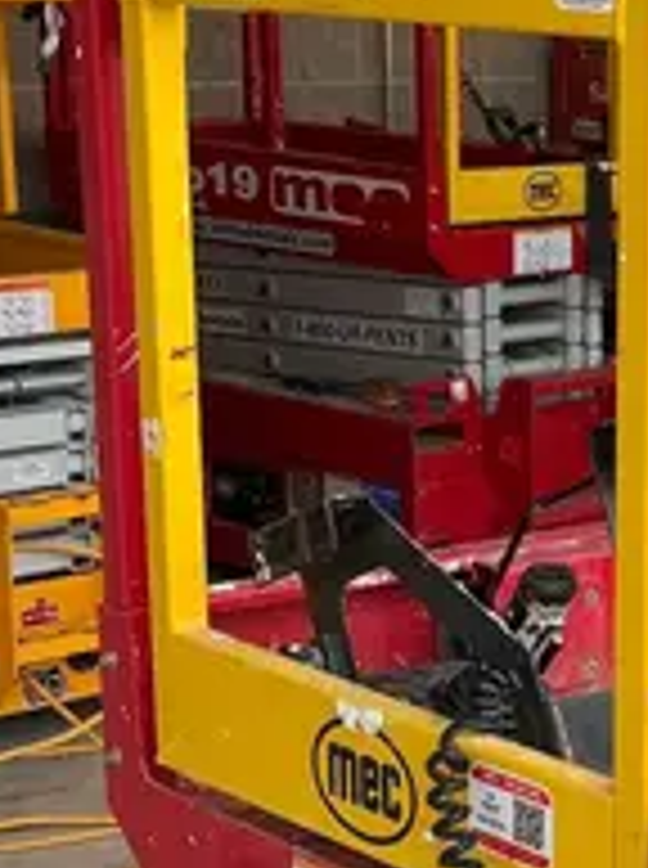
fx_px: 2479
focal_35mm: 99
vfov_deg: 19.6
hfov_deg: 14.3
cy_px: 735
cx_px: 837
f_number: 1.6
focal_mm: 5.1
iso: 32
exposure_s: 1/130
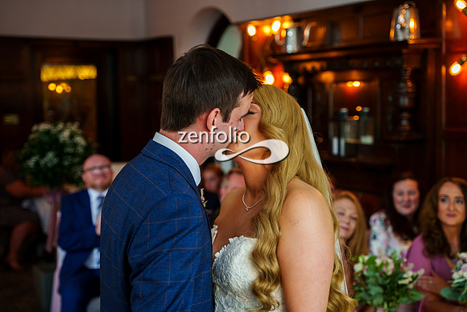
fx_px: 804
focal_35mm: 62
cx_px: 234
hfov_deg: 32.4
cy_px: 156
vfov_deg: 21.9
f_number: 3.5
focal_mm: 62
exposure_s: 1/160
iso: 800
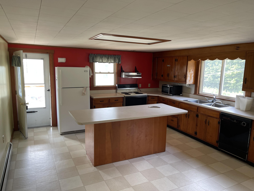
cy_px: 96
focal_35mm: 25
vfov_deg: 54.9
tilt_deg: -9.7
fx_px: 183
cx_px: 127
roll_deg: -0.8
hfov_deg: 69.4
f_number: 1.6
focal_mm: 5.1
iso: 125
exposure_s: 1/114
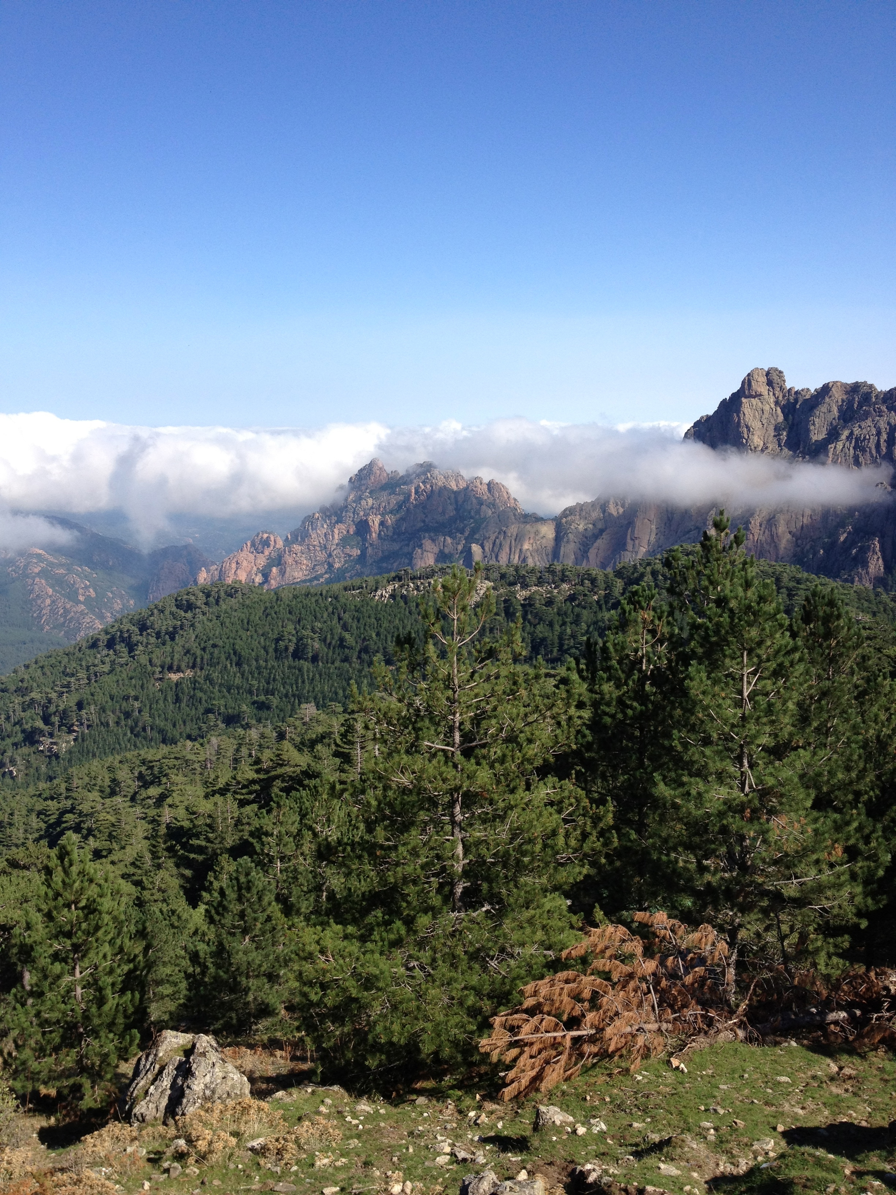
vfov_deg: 52.6
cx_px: 448
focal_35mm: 35
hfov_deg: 40.7
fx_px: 1208
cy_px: 598
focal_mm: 4.28
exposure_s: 1/1534
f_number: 2.4
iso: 64
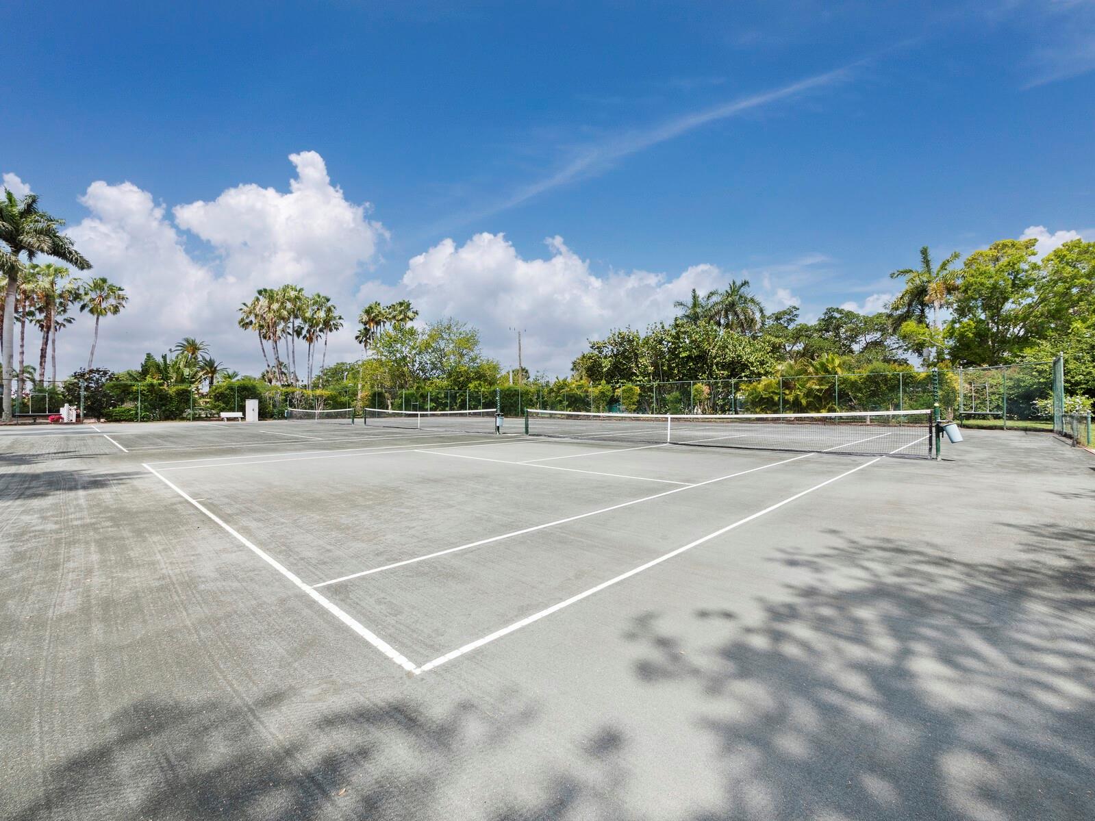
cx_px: 548
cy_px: 410
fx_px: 443
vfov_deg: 85.7
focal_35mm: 14
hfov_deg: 102.1
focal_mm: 7
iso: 400
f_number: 11
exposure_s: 1/160
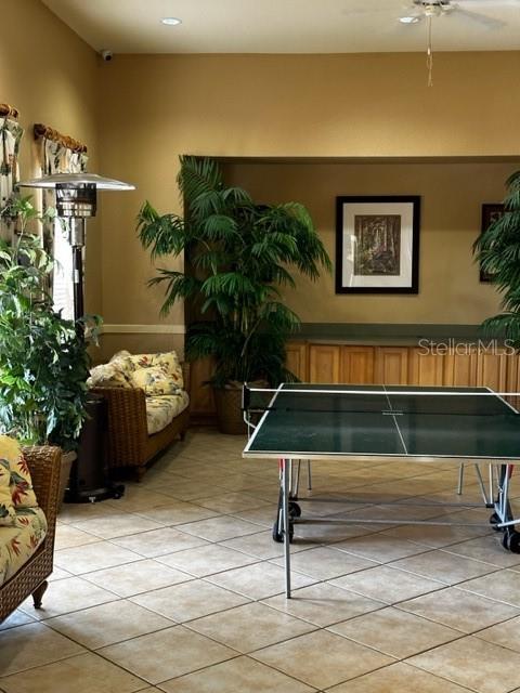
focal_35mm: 48
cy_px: 346
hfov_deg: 30.3
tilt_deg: -3.6
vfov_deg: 39.7
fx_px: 961
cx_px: 260
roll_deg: -0.9
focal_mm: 6.86
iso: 200
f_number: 1.78
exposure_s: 1/40
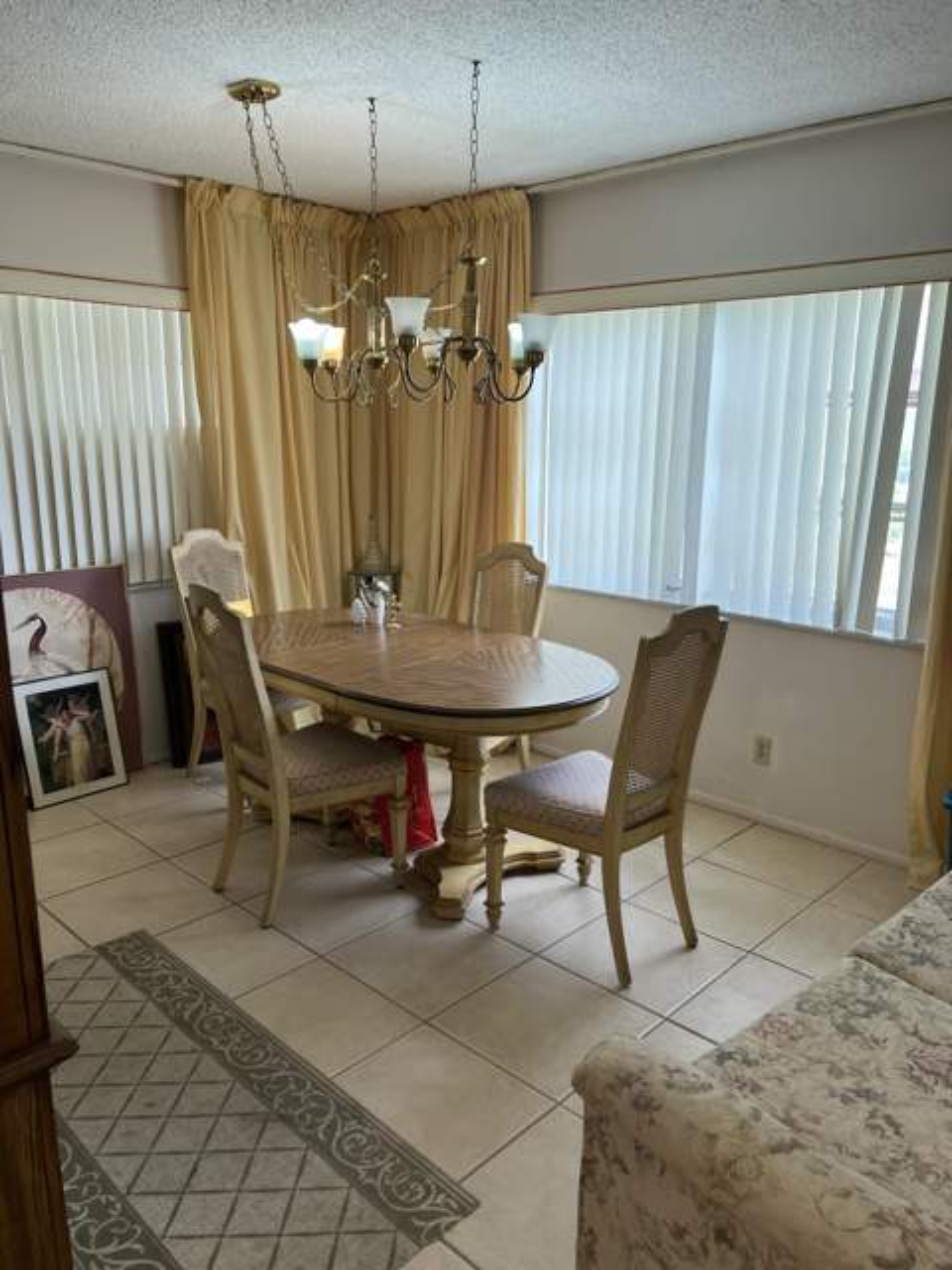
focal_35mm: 26
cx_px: 476
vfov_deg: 67.3
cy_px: 635
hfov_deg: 53.1
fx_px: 953
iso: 50
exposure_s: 1/120
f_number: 1.5
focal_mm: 5.7
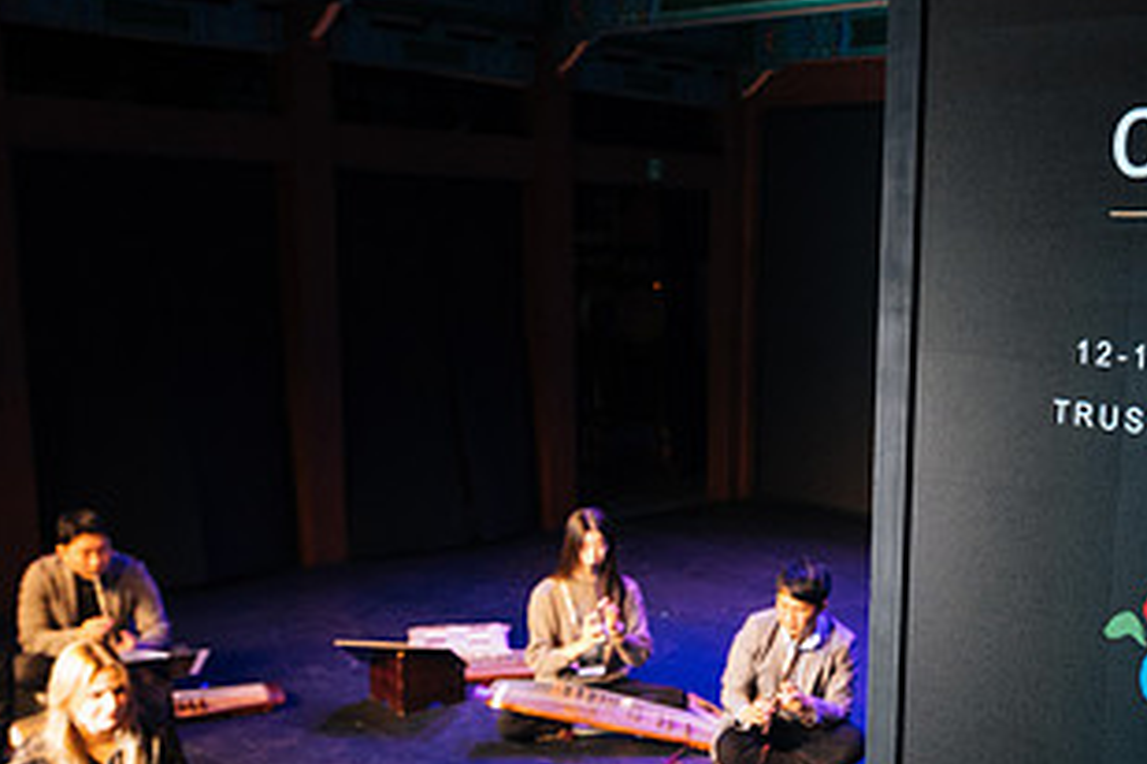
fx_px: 1434
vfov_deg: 29.6
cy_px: 521
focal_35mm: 45
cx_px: 869
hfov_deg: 42.2
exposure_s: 1/250
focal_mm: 16
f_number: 3.2
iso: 1600
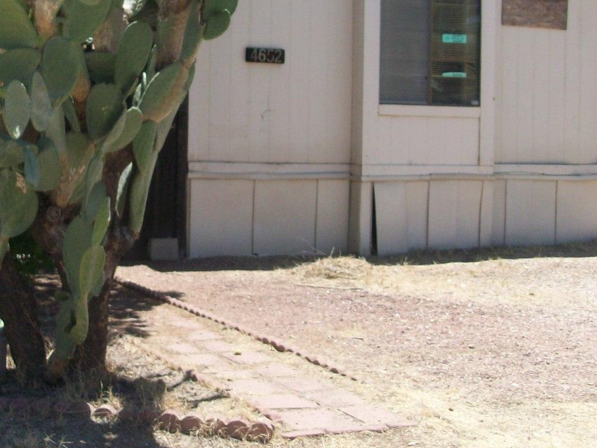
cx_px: 228
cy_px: 36
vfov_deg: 20.8
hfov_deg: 28.1
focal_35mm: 69
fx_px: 1190
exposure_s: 1/658
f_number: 2.8
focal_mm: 5.7
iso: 64
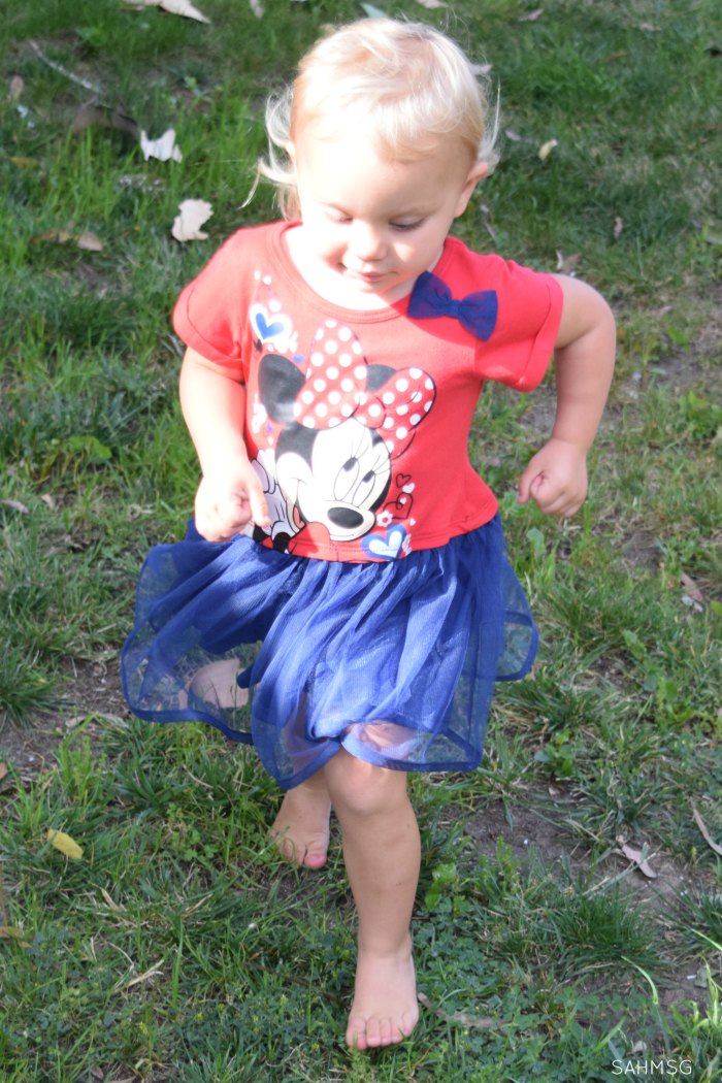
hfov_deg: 25.8
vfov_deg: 37.9
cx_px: 361
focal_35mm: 52
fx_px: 1579
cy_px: 542
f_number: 4.5
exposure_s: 1/500
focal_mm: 35
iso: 800
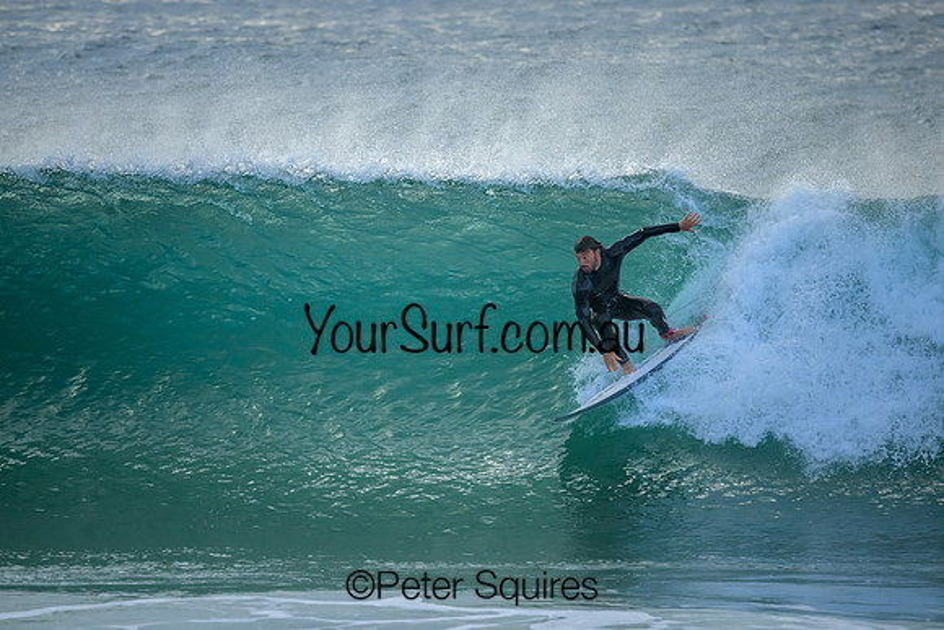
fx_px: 20982
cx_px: 472
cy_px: 315
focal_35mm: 800
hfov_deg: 2.6
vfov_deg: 1.7
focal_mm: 800
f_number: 6.3
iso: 2500
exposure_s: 1/2500
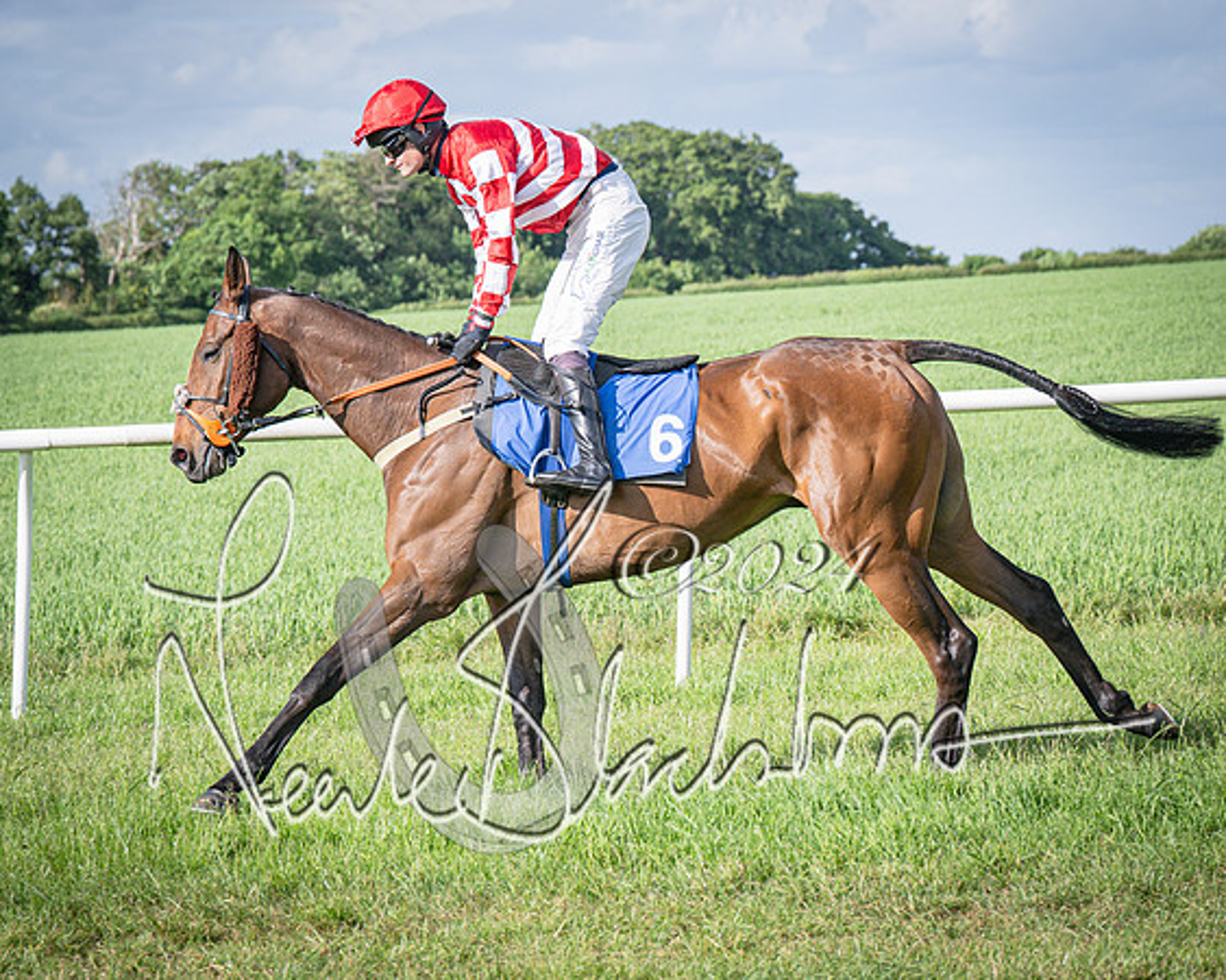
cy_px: 515
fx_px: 5358
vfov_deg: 10.4
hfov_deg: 13.0
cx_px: 441
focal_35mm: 148
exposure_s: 1/1600
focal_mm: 82
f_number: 4.5
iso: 200
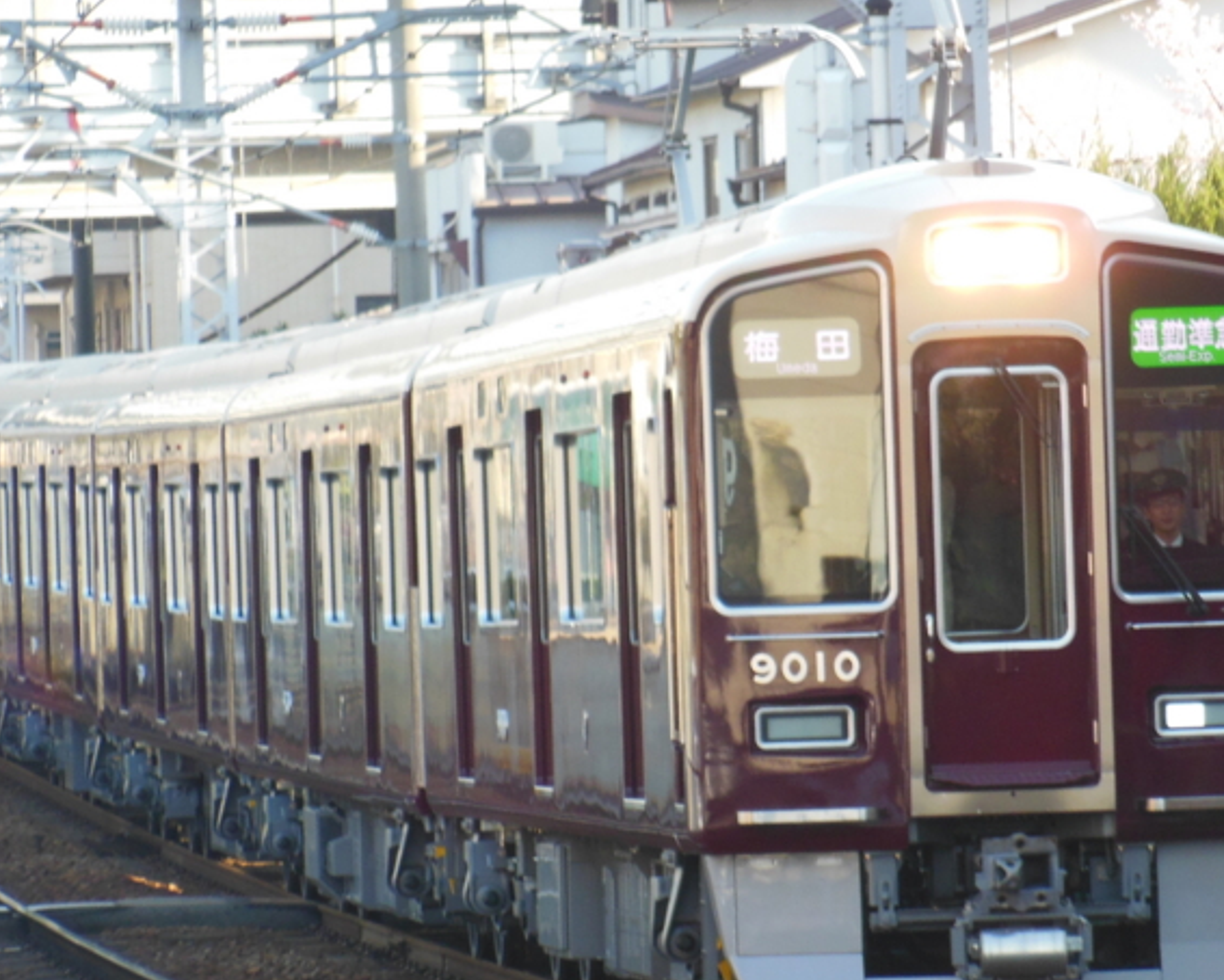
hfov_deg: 4.1
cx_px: 549
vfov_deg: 3.3
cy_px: 489
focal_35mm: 469
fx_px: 16993
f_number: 5.7
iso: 250
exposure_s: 1/125
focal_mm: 60.7
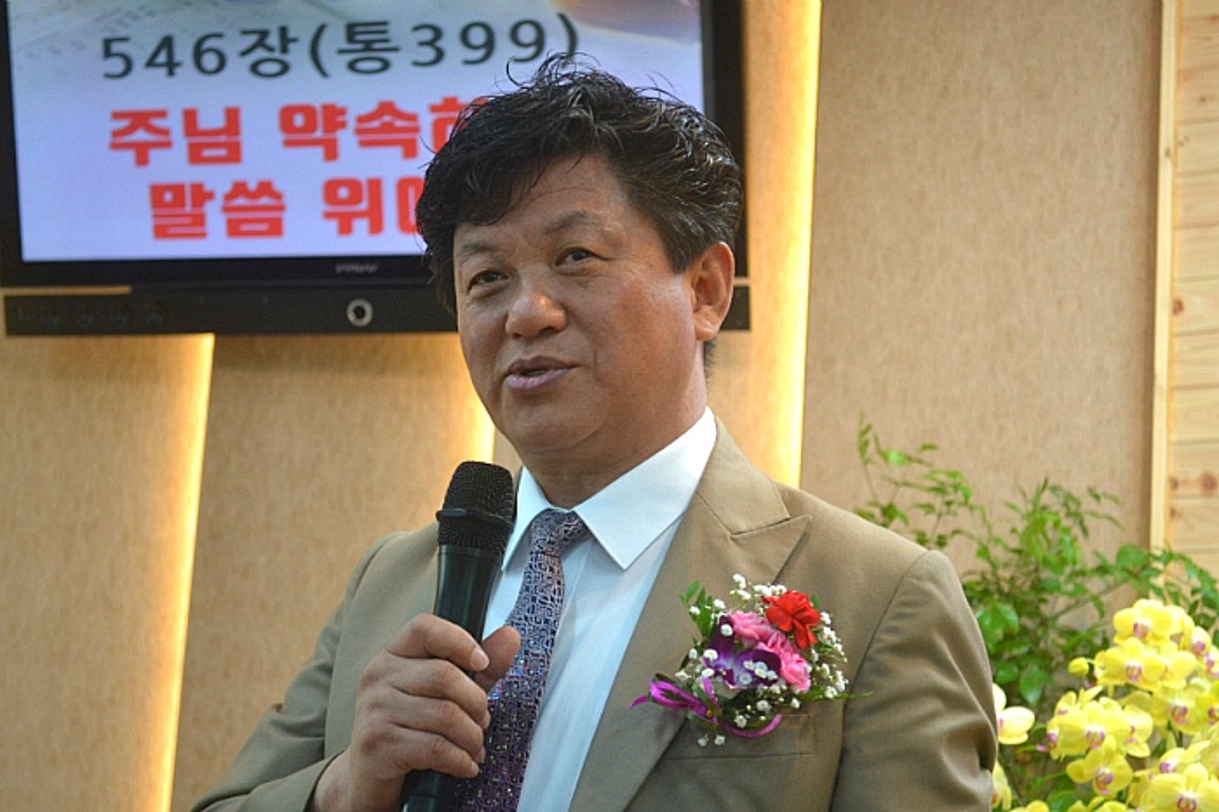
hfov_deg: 24.6
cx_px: 610
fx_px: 2792
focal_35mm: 82
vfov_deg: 16.5
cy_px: 406
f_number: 5.6
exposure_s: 1/60
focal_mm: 55
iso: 1000
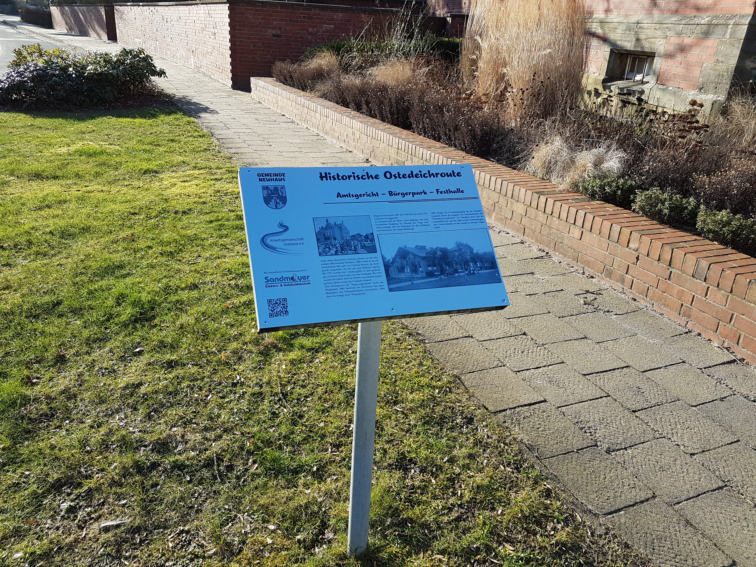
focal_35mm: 26
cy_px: 284
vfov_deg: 53.1
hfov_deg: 67.3
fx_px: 568
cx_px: 378
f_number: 1.7
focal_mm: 4.2
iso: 40
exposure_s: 1/756
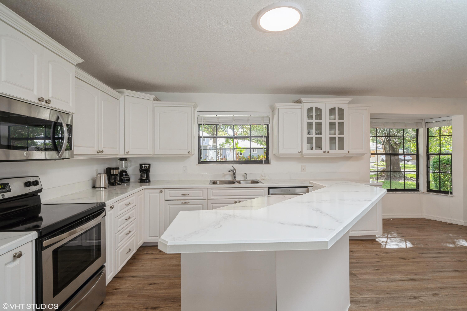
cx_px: 234
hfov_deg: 96.7
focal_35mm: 16
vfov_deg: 73.7
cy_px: 156
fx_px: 208
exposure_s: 1/10
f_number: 10
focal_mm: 16
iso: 160
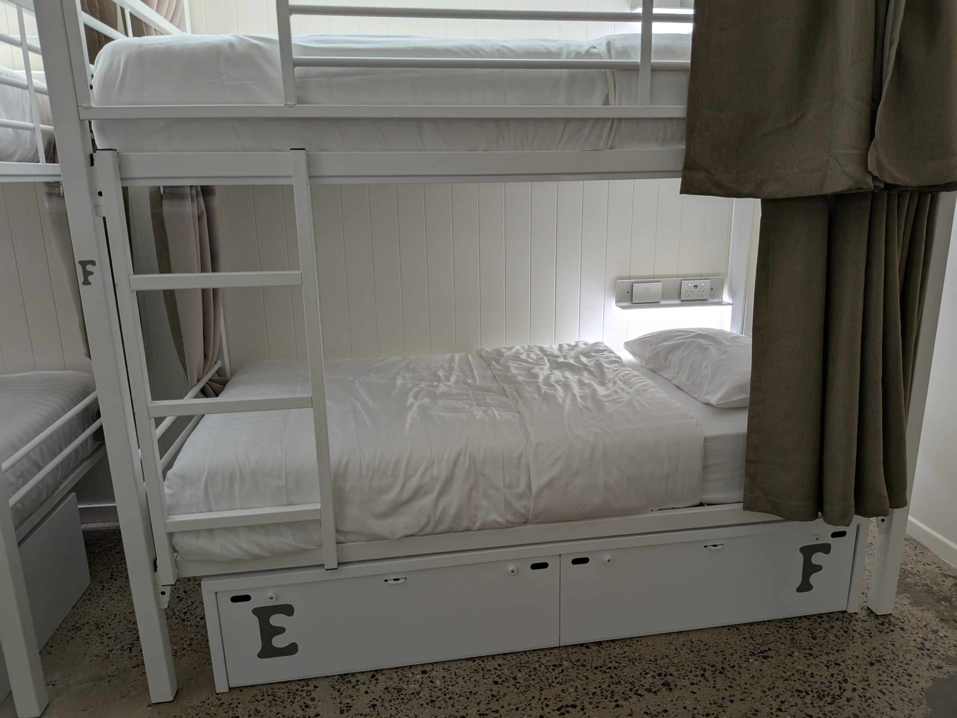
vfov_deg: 56.8
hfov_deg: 71.6
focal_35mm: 24
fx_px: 664
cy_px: 359
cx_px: 478
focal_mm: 4.53
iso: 240
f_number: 1.7
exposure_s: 1/79.1
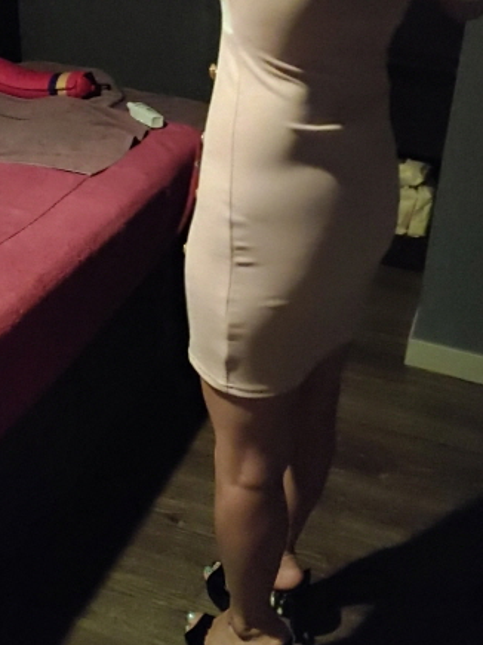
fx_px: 856
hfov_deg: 31.4
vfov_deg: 40.6
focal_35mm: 46
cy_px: 202
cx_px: 287
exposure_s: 1/10
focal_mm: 4.23
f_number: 1.5
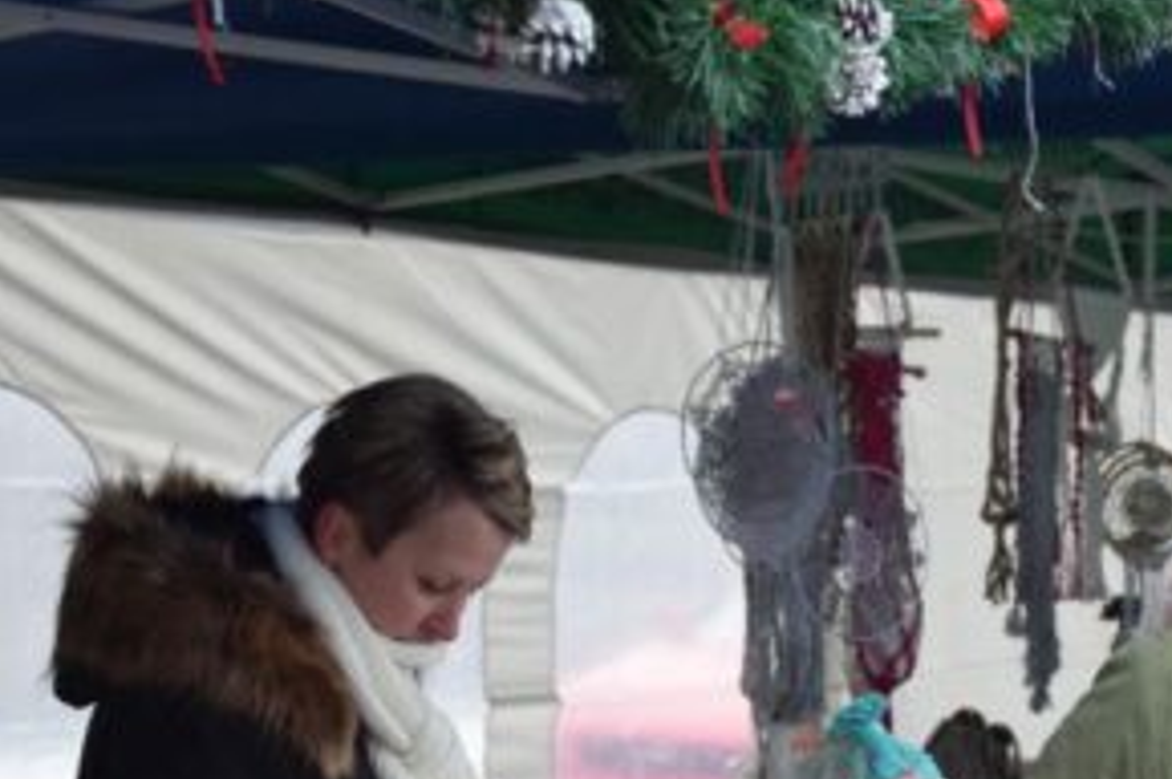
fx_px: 4260
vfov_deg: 10.4
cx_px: 953
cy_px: 767
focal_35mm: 131
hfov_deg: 15.6
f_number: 4.8
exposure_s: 1/60
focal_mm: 42
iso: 400
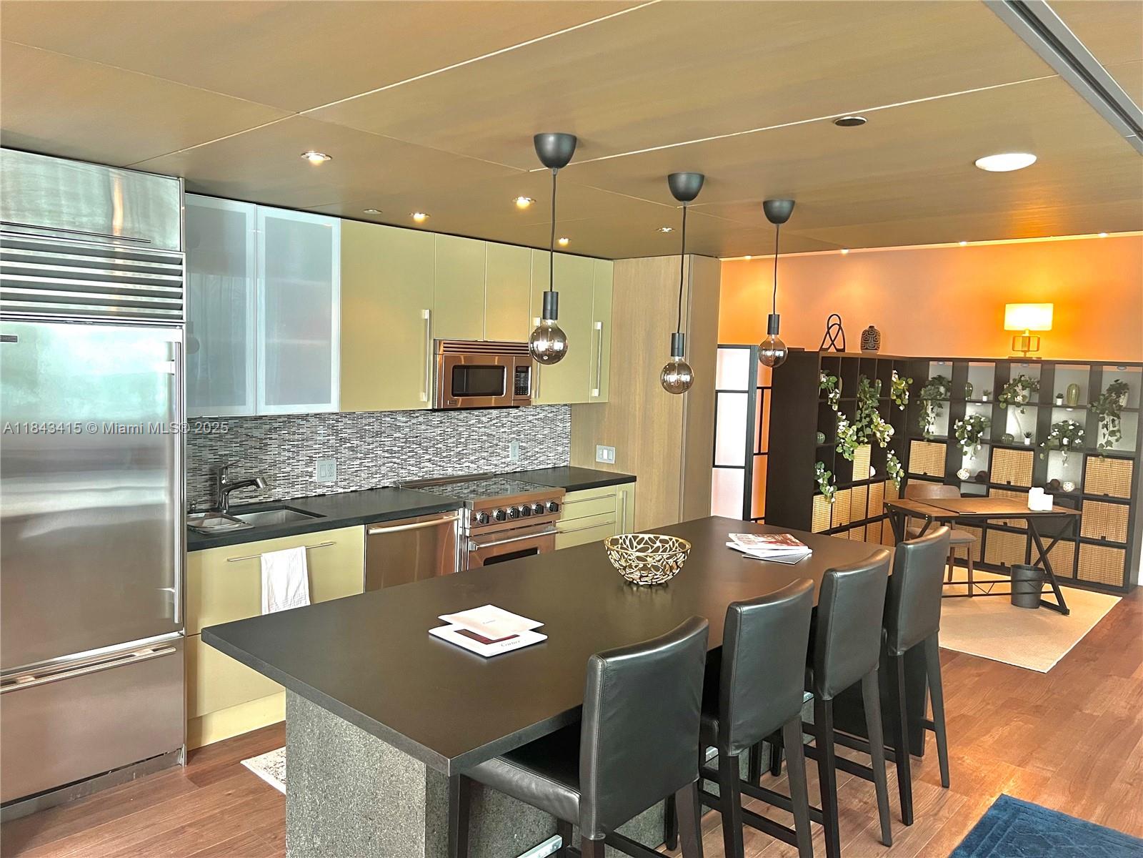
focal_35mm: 26
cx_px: 572
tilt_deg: -5.3
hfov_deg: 67.3
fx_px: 859
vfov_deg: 53.1
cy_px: 429
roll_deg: -1.2
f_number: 1.5
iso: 250
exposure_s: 1/60
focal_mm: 5.7
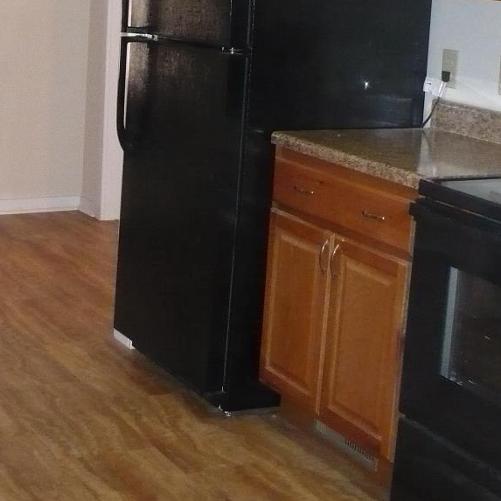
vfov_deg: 23.3
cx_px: 61
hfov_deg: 23.1
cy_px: 96
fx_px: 1195
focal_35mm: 73
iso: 500
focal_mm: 6.1
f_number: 2.8
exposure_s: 1/30
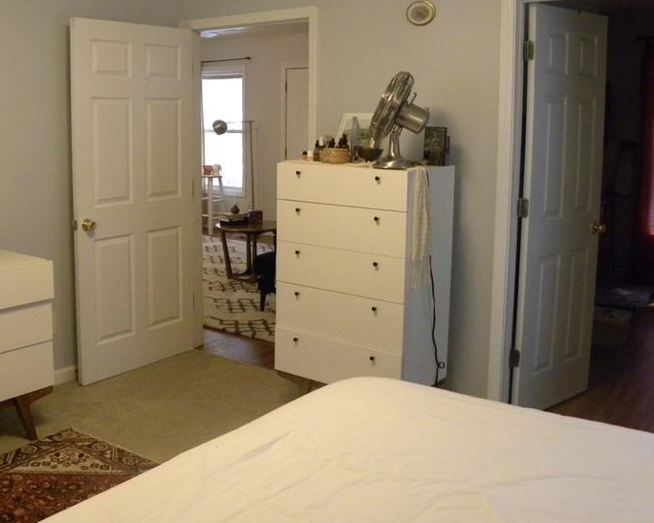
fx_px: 735
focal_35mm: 38
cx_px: 233
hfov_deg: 47.4
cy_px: 204
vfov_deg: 39.0
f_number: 2.8
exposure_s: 1/44.3
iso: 400
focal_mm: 4.6
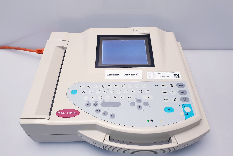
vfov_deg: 46.4
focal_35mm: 28
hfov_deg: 65.5
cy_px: 77
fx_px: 181
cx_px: 116
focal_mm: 4.3
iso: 100
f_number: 2.4
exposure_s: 1/100
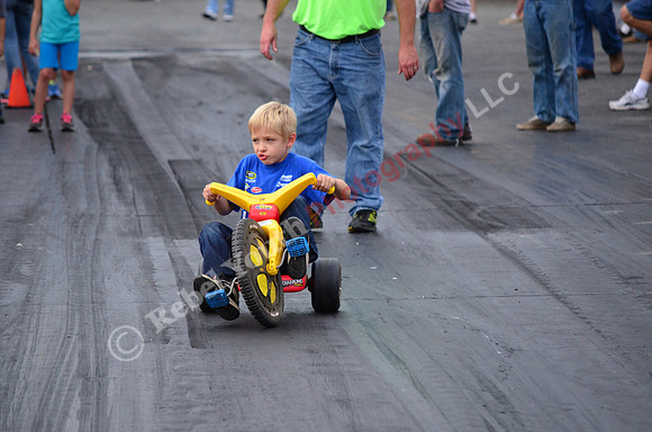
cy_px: 216
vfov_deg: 5.7
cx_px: 326
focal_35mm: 240
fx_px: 4337
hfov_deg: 8.6
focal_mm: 160
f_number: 5.3
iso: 1000
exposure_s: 1/1600
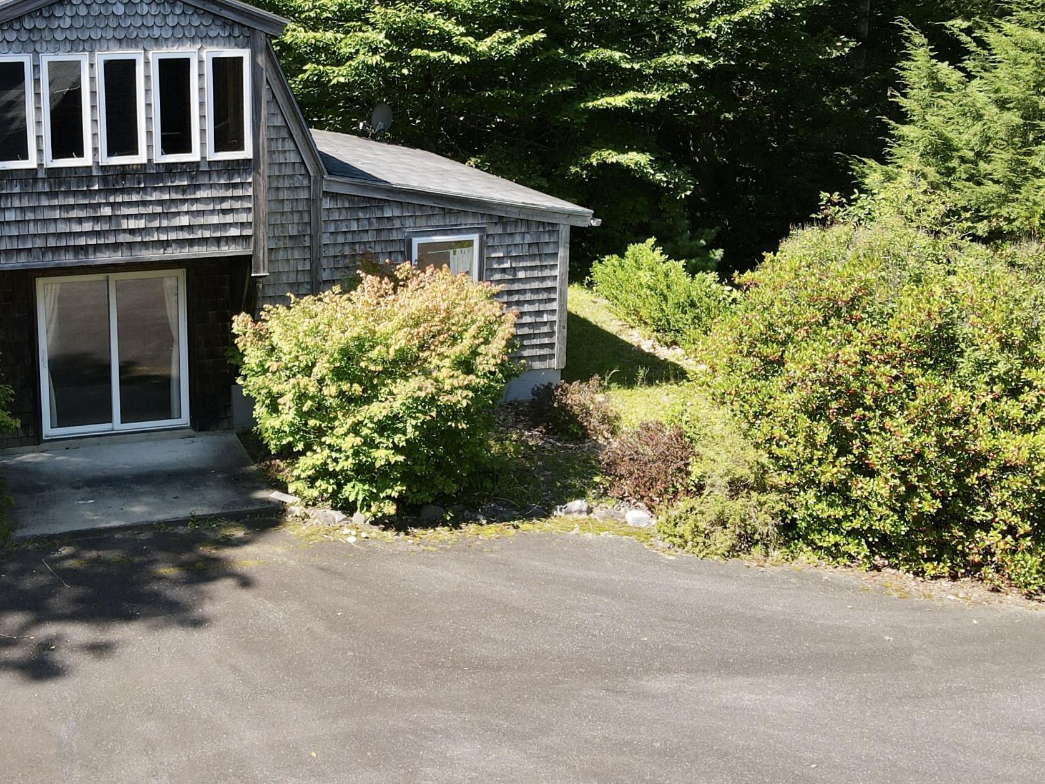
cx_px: 340
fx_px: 1298
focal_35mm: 43
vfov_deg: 33.1
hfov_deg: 43.2
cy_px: 220
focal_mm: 4.5
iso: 100
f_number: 2.8
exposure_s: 1/240
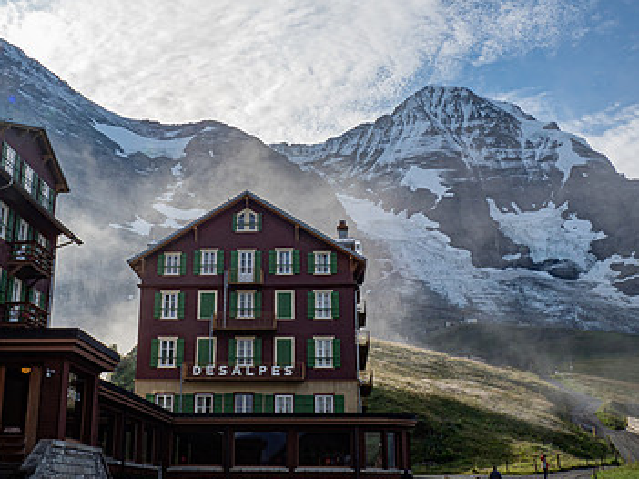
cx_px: 259
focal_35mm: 43
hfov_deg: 43.7
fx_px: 793
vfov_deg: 33.5
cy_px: 190
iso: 200
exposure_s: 1/50
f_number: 16
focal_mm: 13
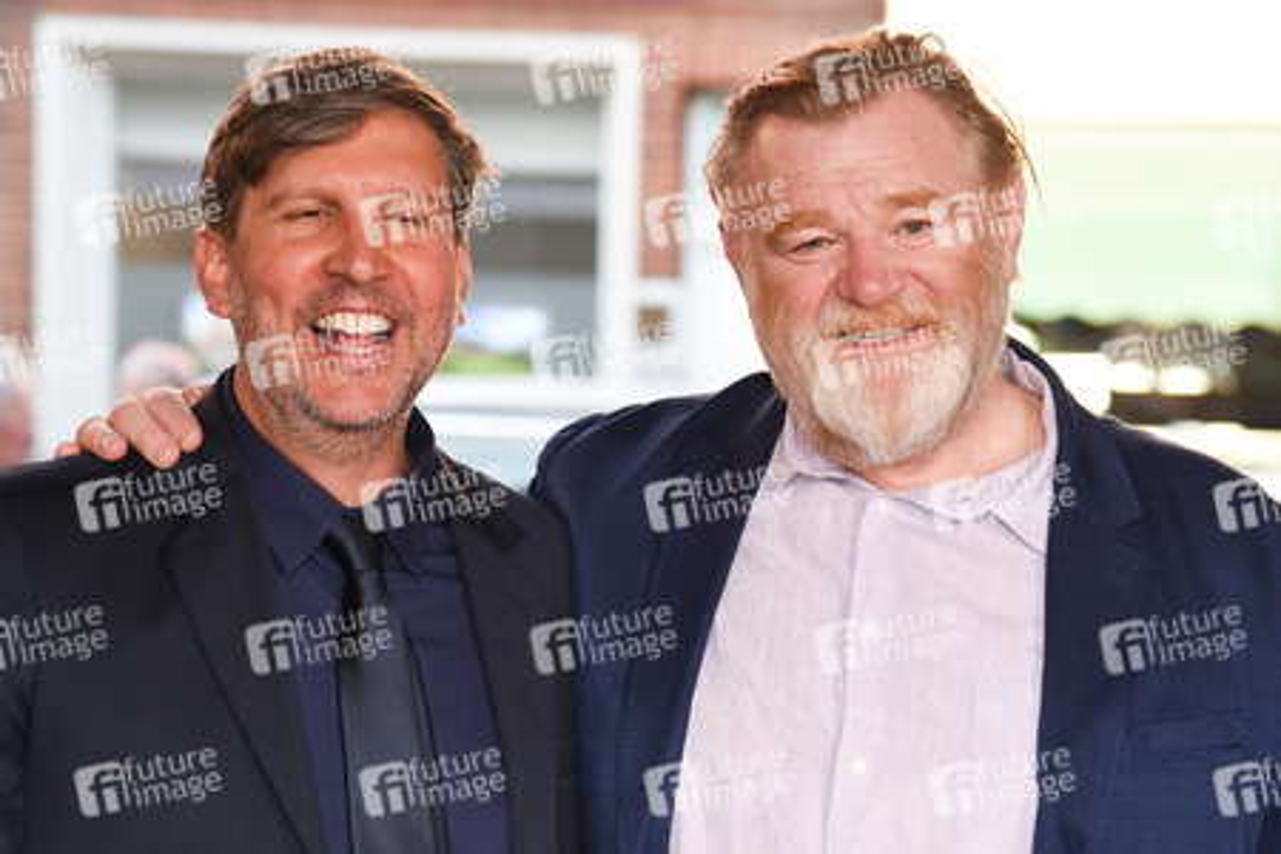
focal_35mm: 120
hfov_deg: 17.1
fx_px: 4270
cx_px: 640
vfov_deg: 11.4
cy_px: 427
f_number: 5.6
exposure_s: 1/250
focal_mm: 120
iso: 800
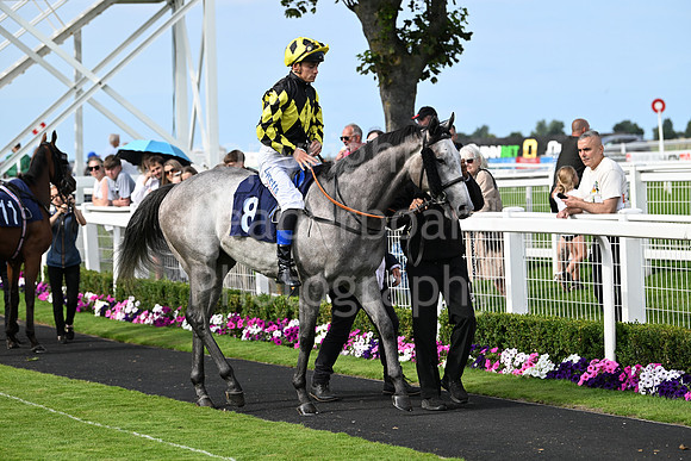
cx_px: 346
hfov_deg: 15.2
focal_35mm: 135
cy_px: 230
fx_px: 2592
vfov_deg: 10.2
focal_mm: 135
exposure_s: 1/2000
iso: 500
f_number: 5
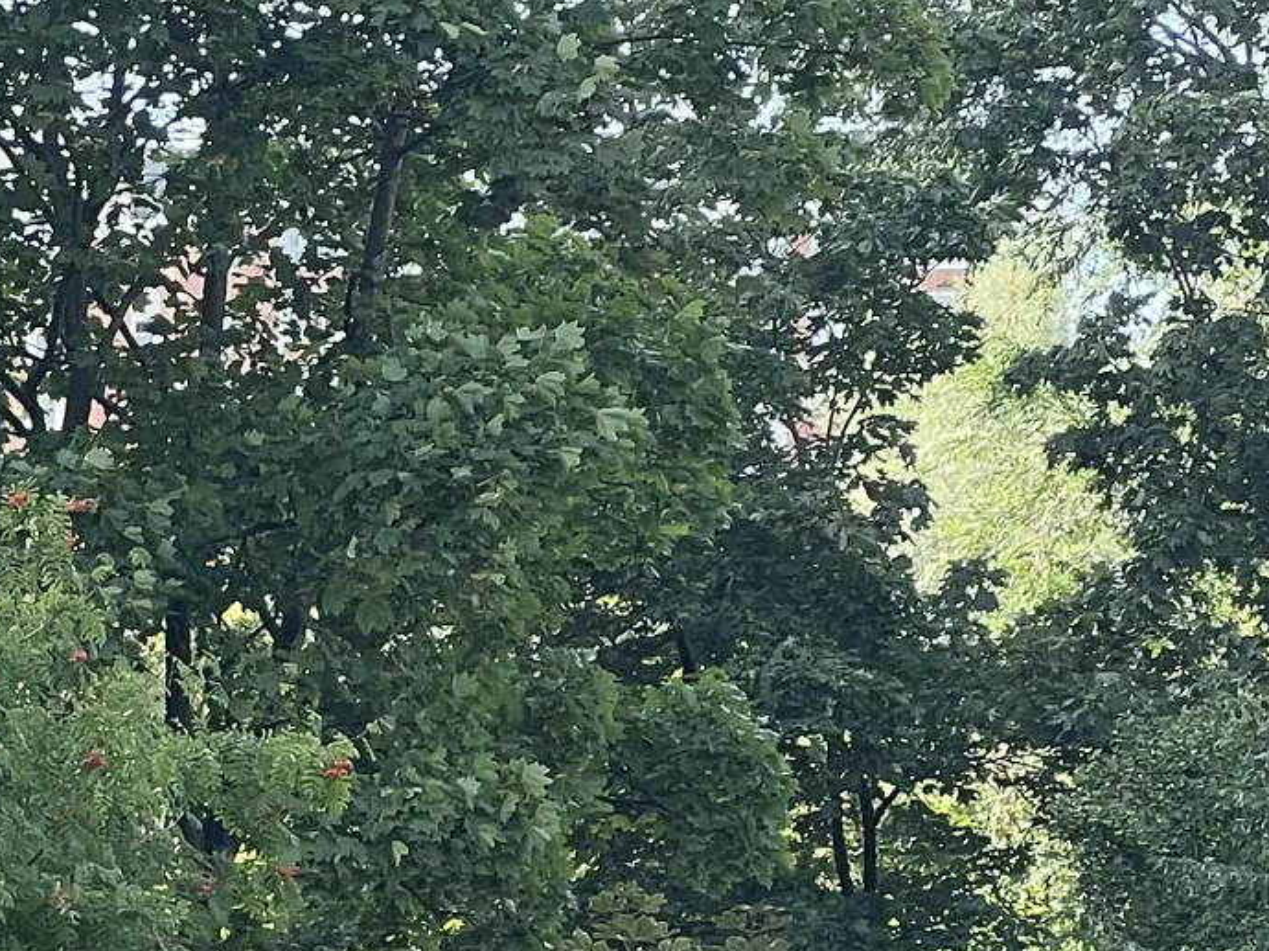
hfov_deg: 7.2
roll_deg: -0.1
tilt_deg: +1.3
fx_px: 9821
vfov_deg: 5.5
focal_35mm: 268
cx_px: -817
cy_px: 1126
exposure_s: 1/99
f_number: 2.8
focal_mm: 9
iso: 32
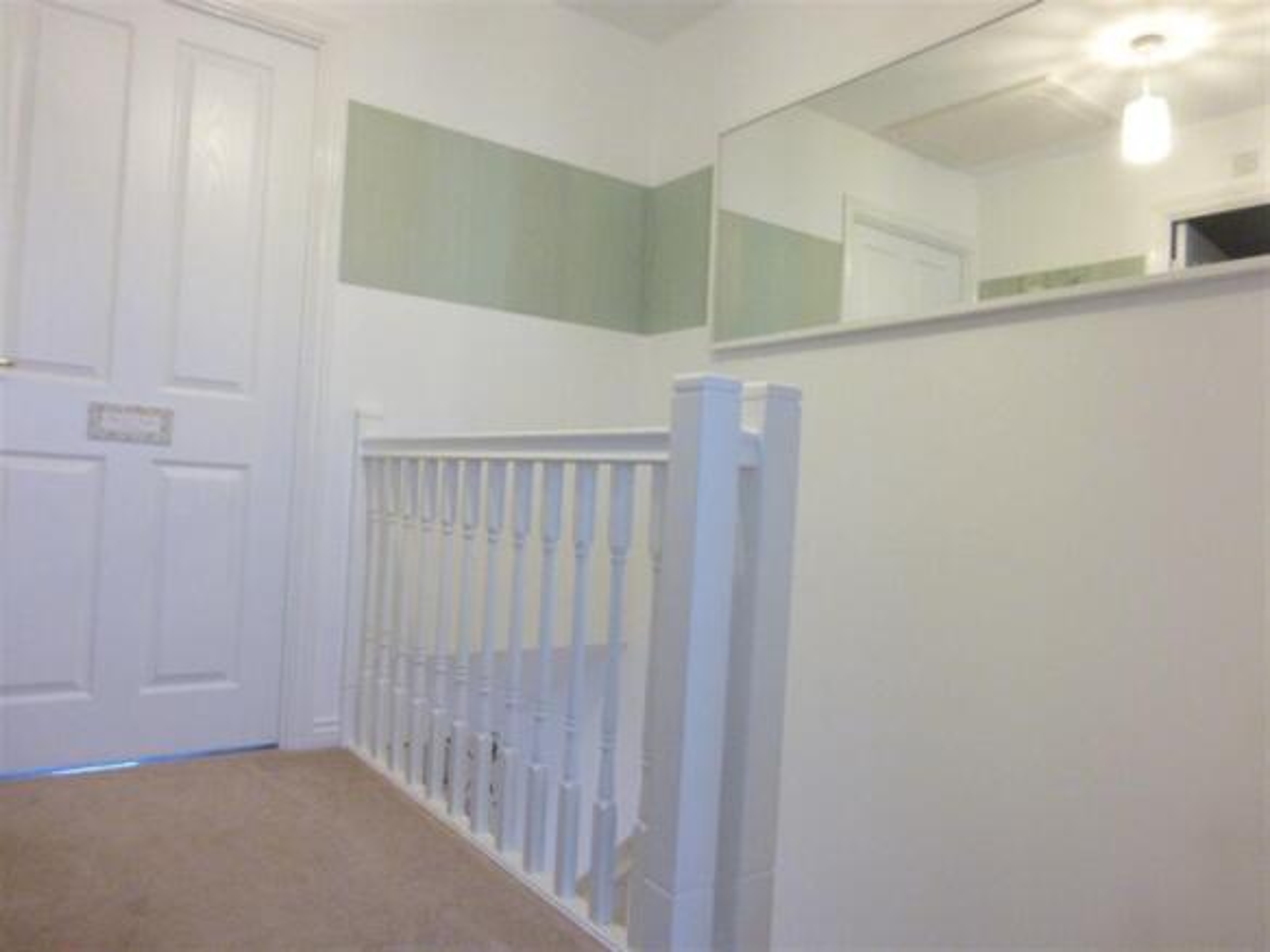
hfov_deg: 71.6
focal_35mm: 24
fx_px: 880
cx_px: 635
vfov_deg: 56.8
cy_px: 476
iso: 400
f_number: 3.3
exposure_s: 1/13
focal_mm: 4.3
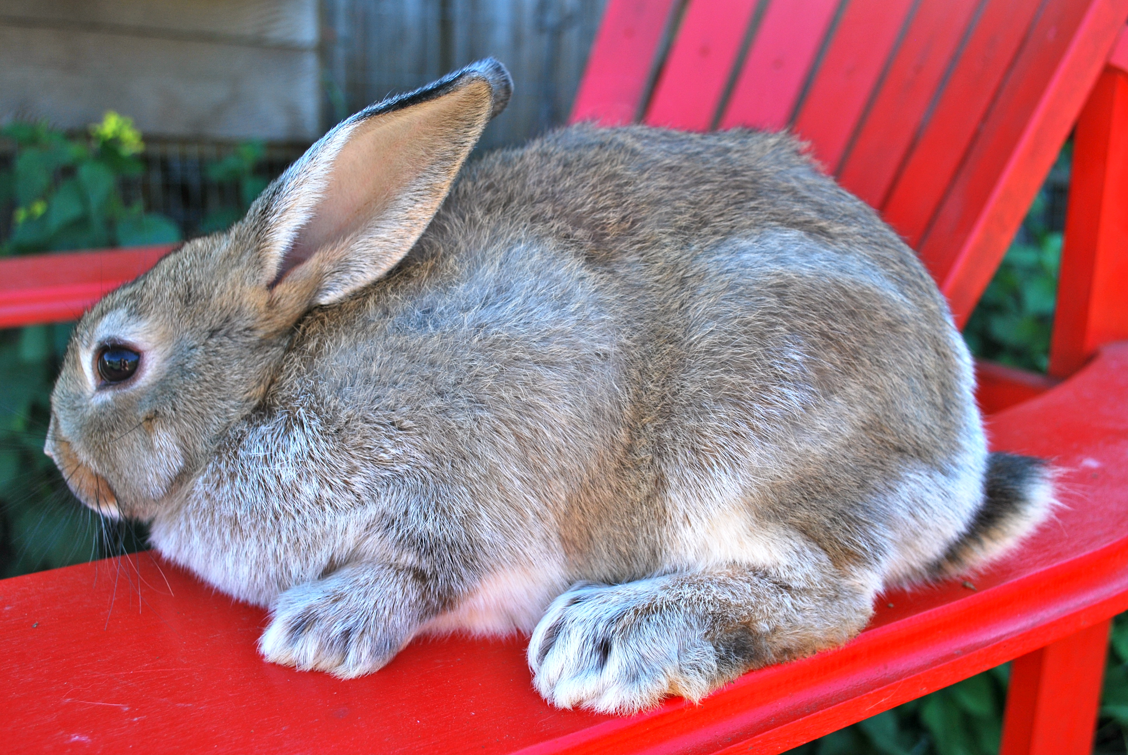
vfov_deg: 37.0
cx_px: 564
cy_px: 378
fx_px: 1129
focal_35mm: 36
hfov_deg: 53.1
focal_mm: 24
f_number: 5.6
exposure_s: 1/125
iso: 180
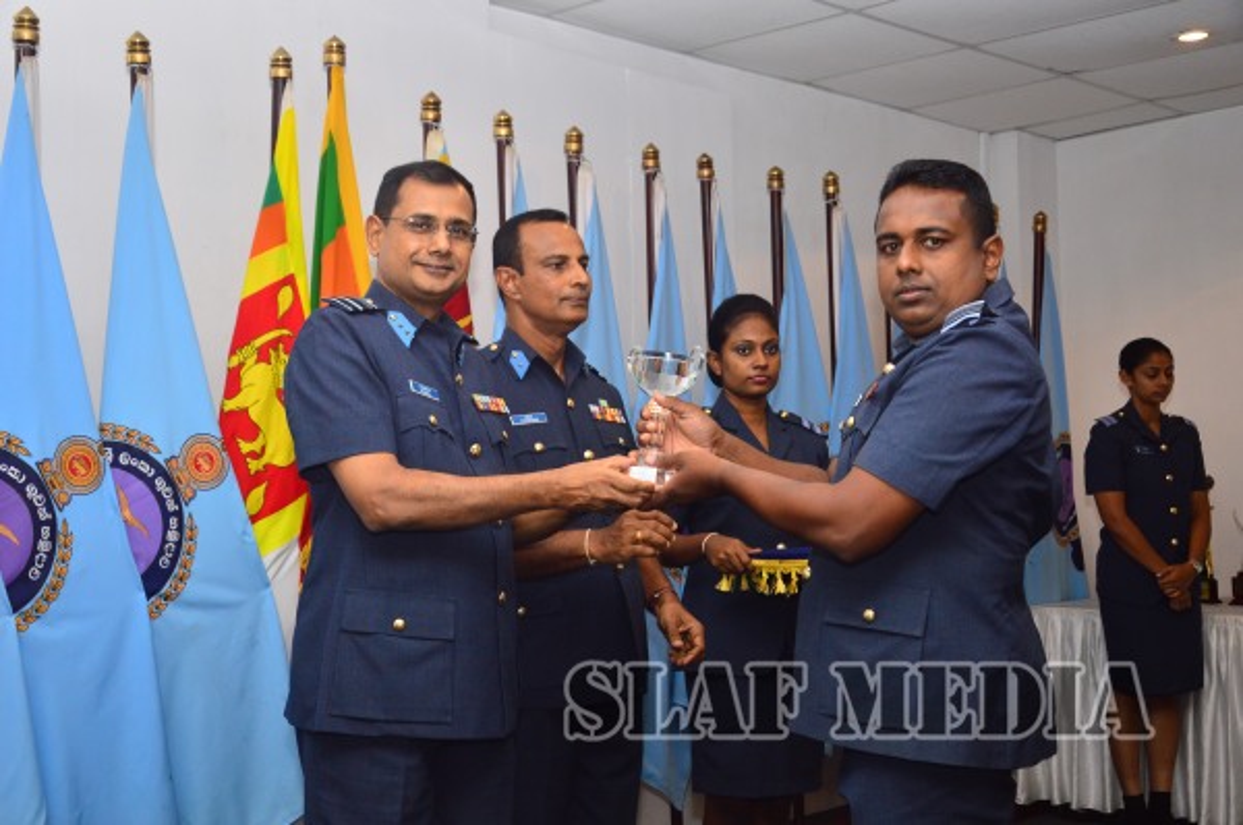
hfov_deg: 43.7
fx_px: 1551
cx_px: 622
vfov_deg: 29.8
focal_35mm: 45
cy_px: 412
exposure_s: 1/100
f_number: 5
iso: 400
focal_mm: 30
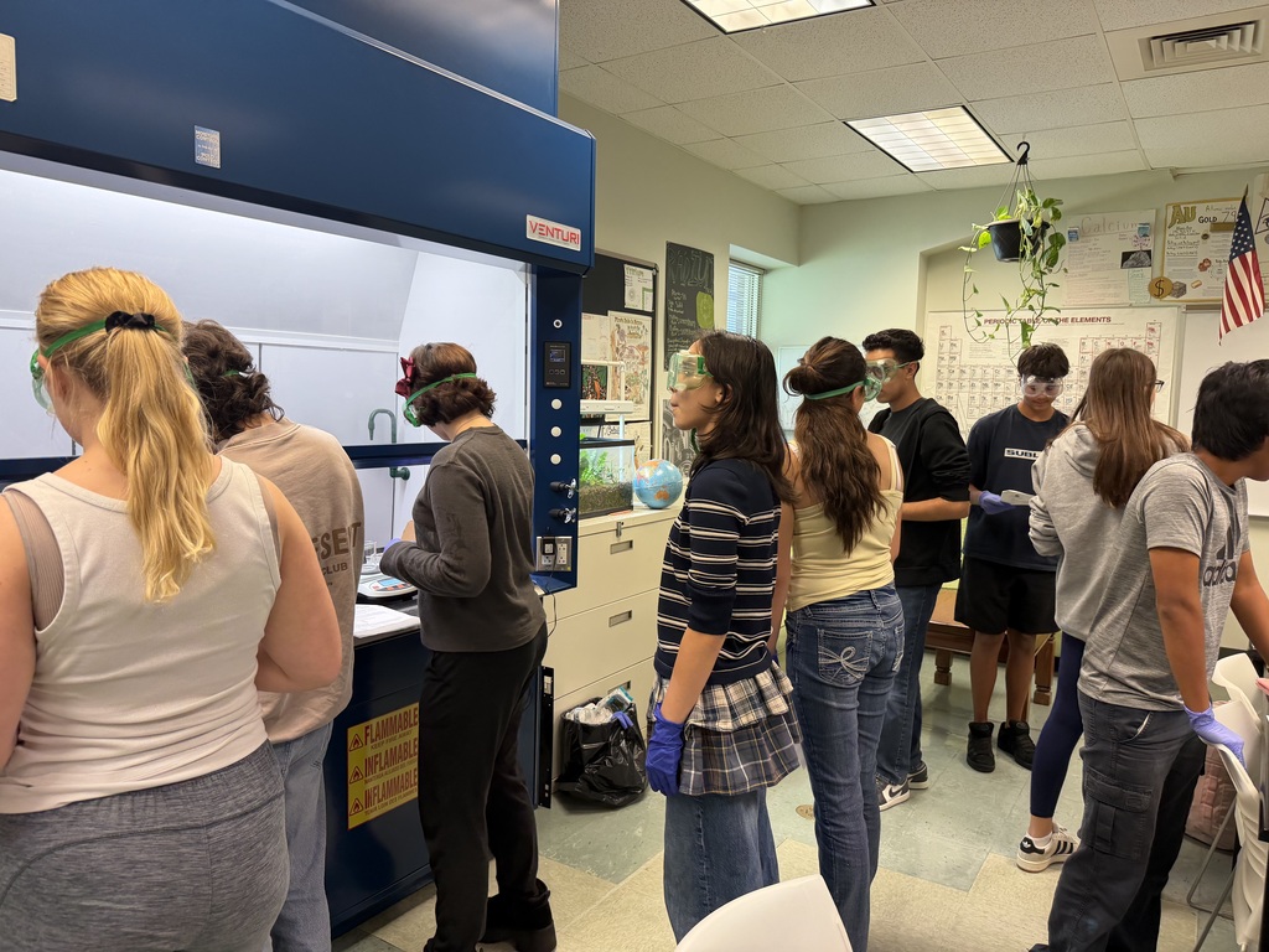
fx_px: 880
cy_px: 476
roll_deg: -1.1
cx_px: 634
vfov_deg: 56.8
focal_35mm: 24
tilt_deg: -4.4
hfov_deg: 71.6
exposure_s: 1/120
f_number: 1.78
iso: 200
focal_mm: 6.76
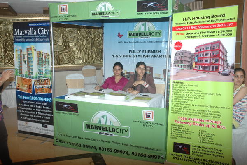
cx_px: 124
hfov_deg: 48.0
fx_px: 278
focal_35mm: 40
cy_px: 82
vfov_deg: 33.0
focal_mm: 27
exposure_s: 1/60
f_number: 4.5
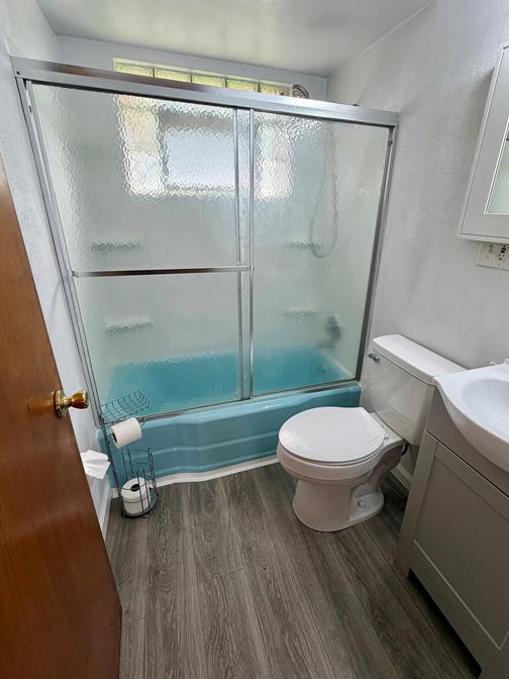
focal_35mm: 16
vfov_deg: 94.5
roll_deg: -0.7
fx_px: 314
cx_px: 268
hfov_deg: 78.0
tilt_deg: -21.5
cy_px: 333
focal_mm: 2.22
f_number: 2.2
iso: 100
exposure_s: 1/120
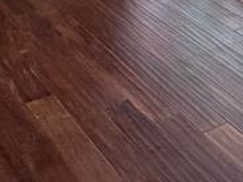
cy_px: -237
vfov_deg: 14.0
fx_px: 548
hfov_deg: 24.4
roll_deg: +0.4
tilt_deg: -2.4
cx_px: 32
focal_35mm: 78
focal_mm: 2.22
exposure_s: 1/120
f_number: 2.2
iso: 160
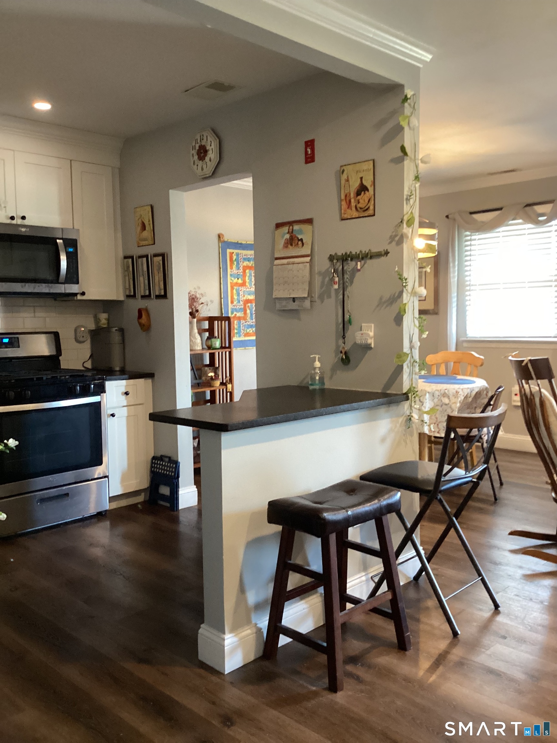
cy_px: 372
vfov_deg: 58.4
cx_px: 278
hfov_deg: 45.4
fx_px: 665
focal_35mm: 31
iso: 320
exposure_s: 1/30
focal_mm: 3.3
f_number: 2.4
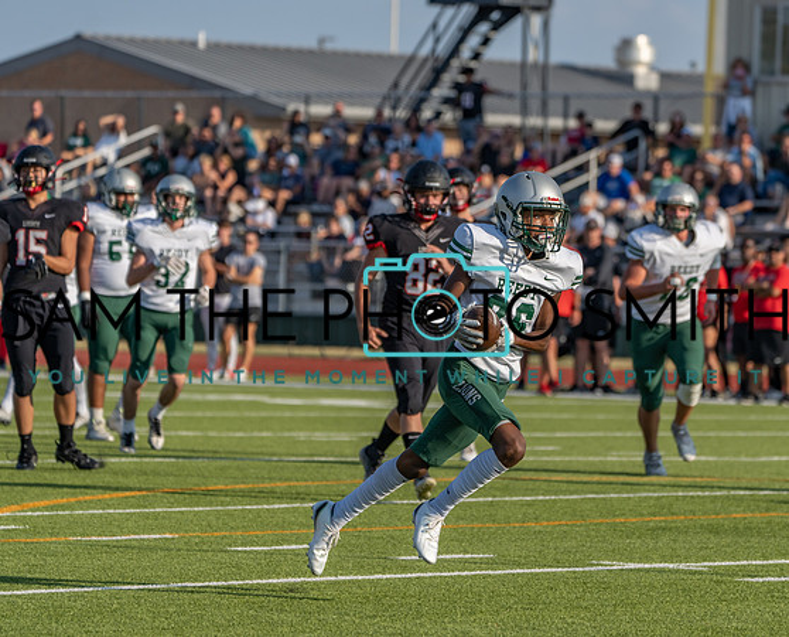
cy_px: 345
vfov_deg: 5.7
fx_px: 6371
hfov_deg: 7.1
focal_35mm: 272
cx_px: 517
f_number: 5.6
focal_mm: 218
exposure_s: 1/1250
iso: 125
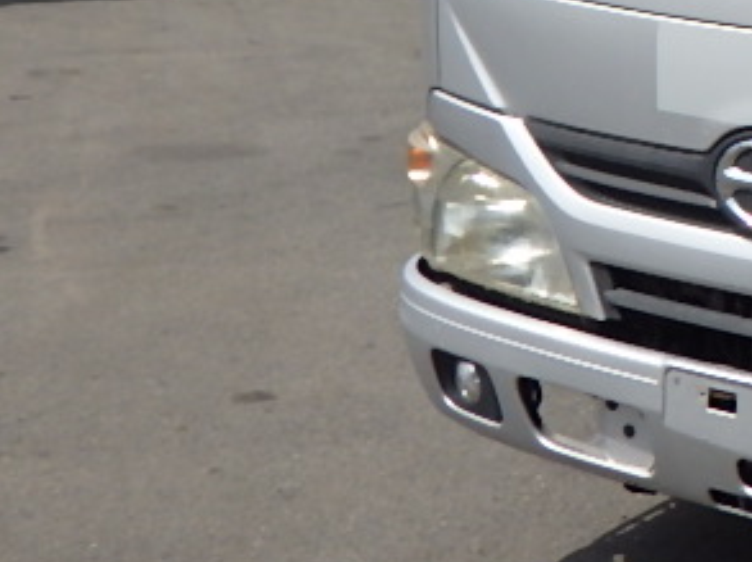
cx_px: 1106
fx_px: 2126
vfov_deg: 14.3
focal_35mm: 98
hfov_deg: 18.0
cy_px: -203
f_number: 4.2
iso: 125
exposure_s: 1/1250
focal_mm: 5
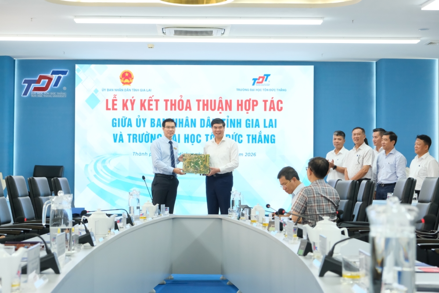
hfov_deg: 24.5
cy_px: 146
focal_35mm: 83
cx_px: 220
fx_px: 1012
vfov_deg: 16.5
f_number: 6.4
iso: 3200
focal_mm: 55
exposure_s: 1/100
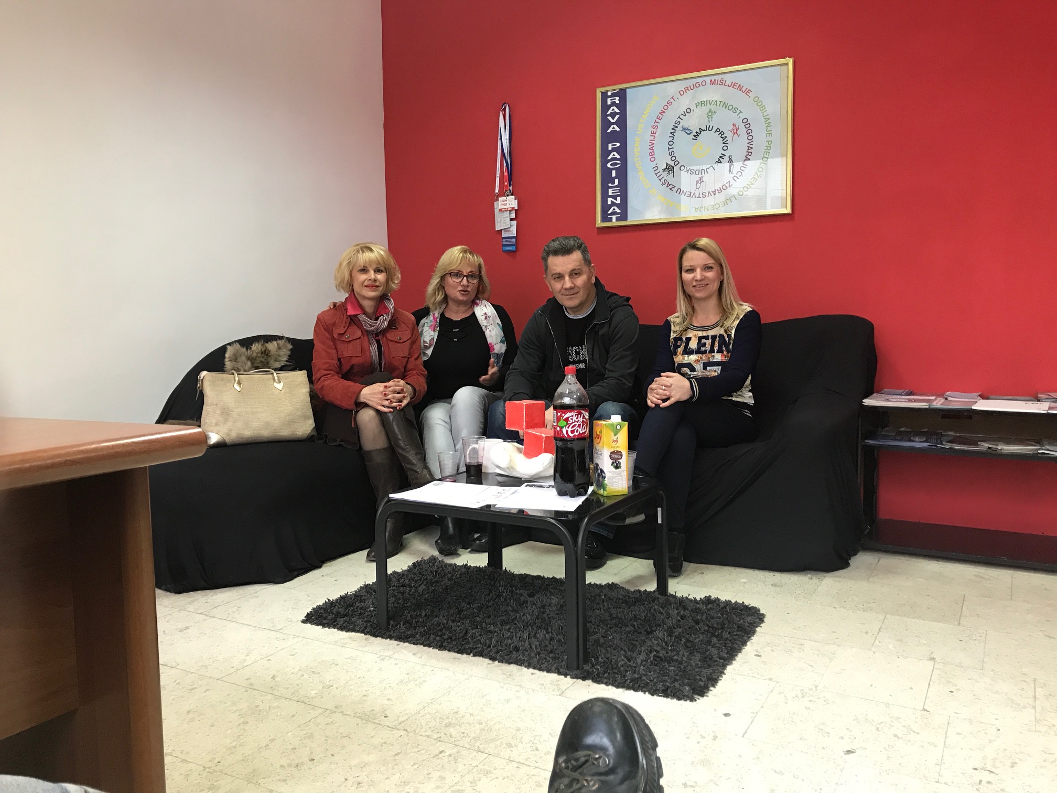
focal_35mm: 28
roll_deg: +0.6
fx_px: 855
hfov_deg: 63.4
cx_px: 528
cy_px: 396
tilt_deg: -4.3
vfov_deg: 49.7
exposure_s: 1/17
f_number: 1.8
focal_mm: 3.99
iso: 64
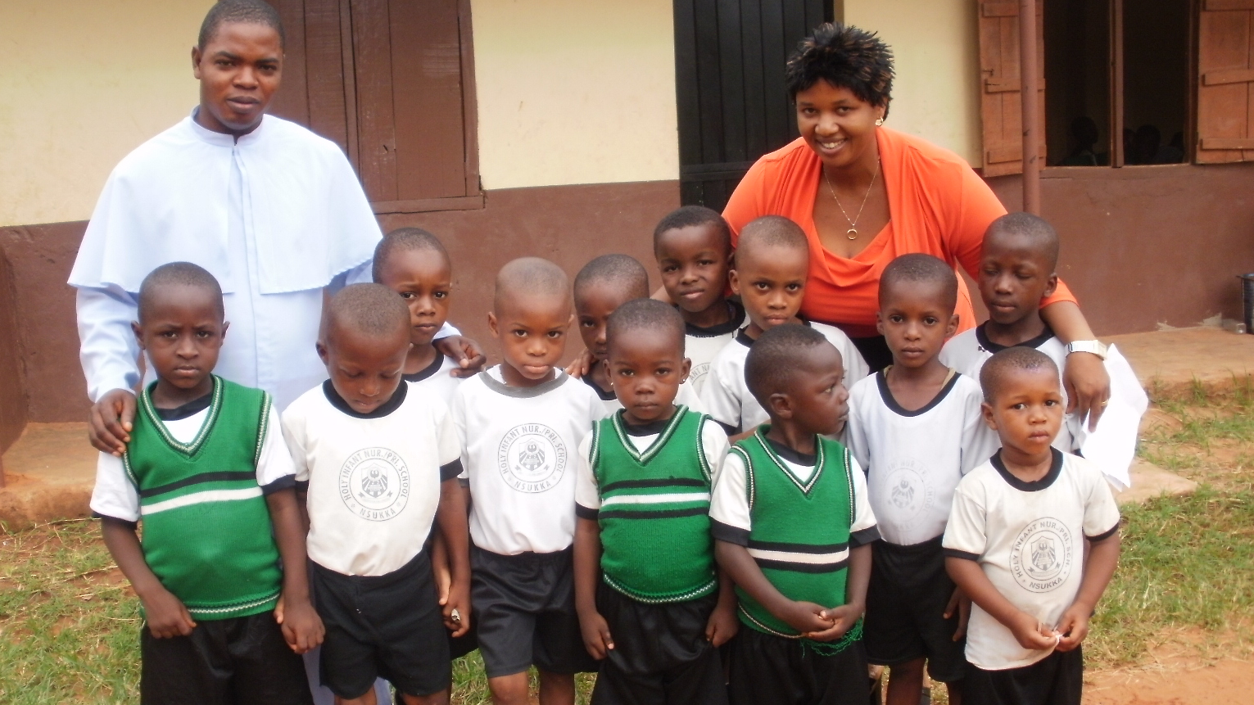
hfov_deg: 49.4
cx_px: 609
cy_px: 399
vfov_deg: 29.0
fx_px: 1363
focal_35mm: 41
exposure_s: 1/250
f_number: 3.5
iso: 125
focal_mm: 6.3
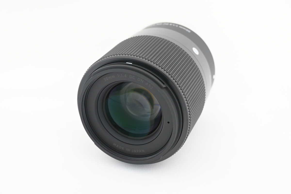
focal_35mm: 56
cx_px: 146
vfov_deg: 24.4
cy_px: 97
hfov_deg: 35.9
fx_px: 449
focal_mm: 37
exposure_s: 1/25
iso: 1000
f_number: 5.3
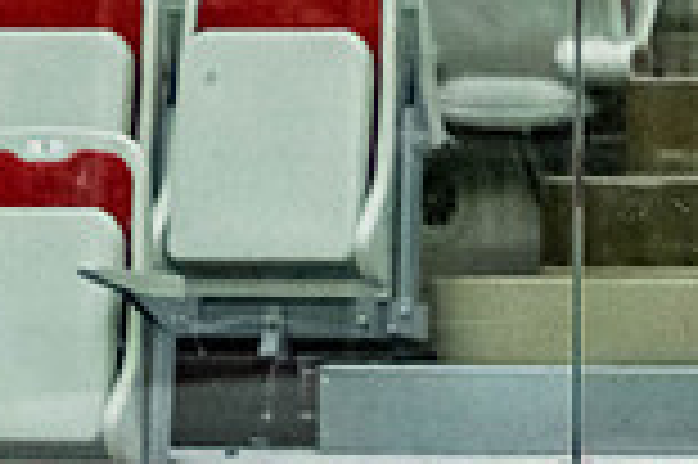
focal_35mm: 1120
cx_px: -283
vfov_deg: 1.2
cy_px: 1155
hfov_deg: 1.8
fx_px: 21692
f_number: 2.8
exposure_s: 1/640
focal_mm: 140
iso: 2200
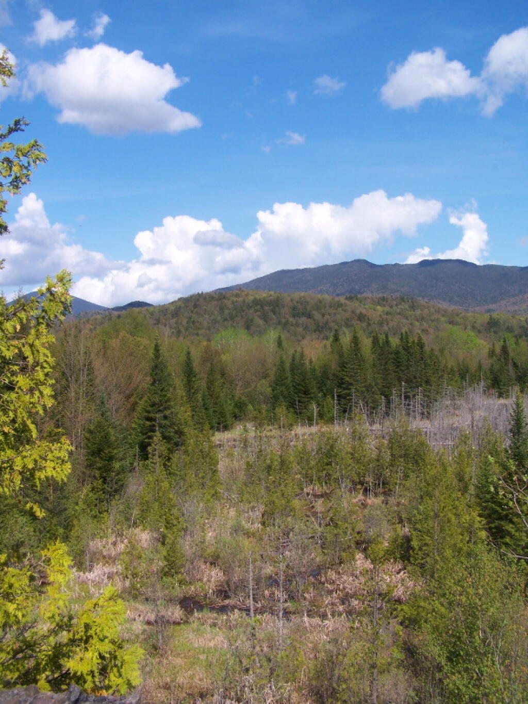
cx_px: 264
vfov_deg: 49.0
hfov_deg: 37.7
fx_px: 773
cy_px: 352
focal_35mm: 38
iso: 80
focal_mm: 6.3
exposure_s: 1/800
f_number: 4
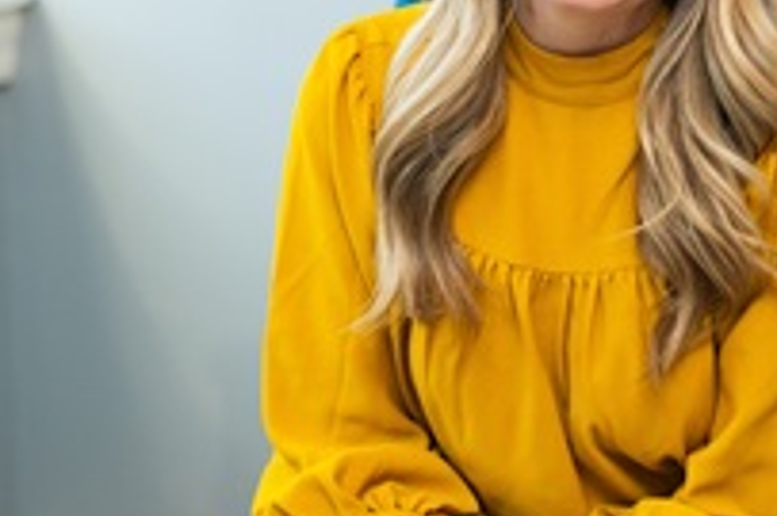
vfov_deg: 11.1
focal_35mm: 123
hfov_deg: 16.6
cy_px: 71
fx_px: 2653
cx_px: 605
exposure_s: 1/250
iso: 1000
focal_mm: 50
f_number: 2.5
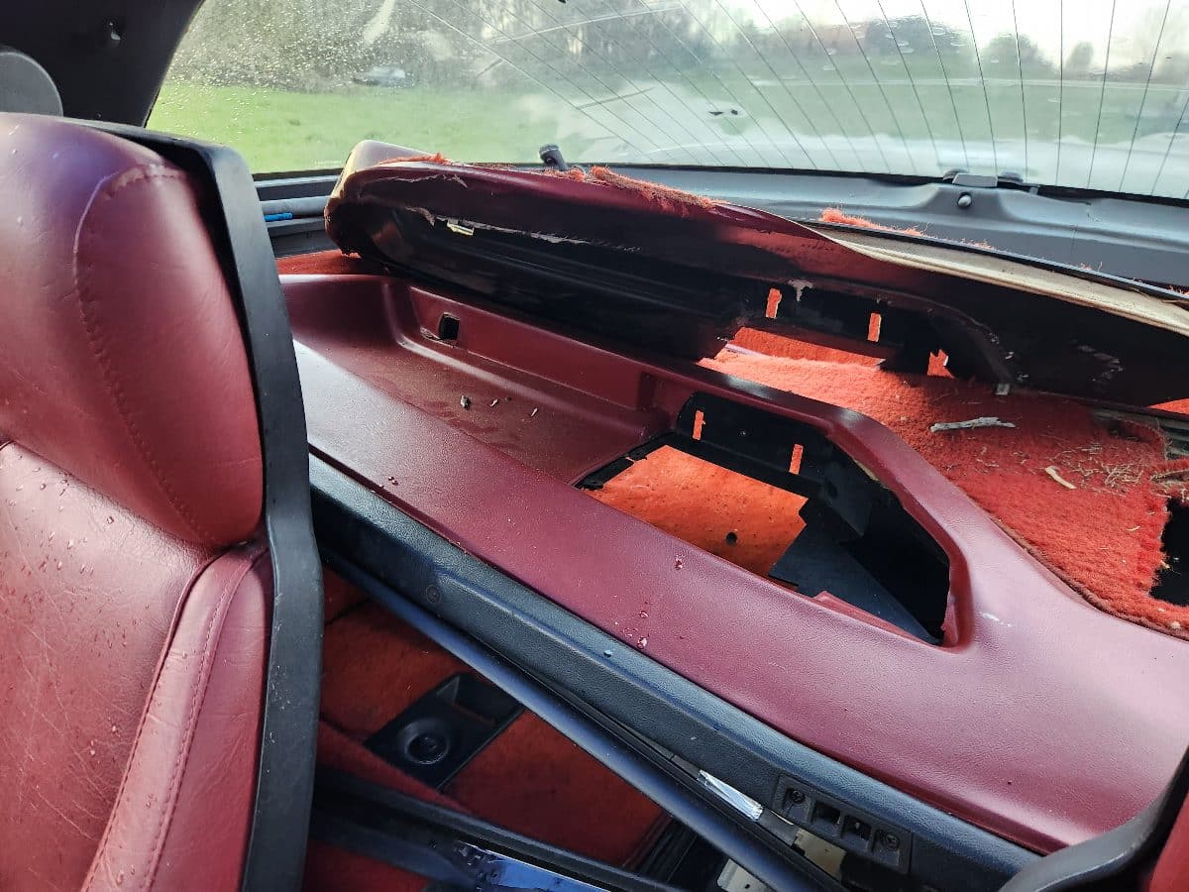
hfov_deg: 73.9
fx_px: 790
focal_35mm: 23
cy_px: 446
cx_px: 594
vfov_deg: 58.9
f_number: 1.8
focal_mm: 5.4
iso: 400
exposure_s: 1/120
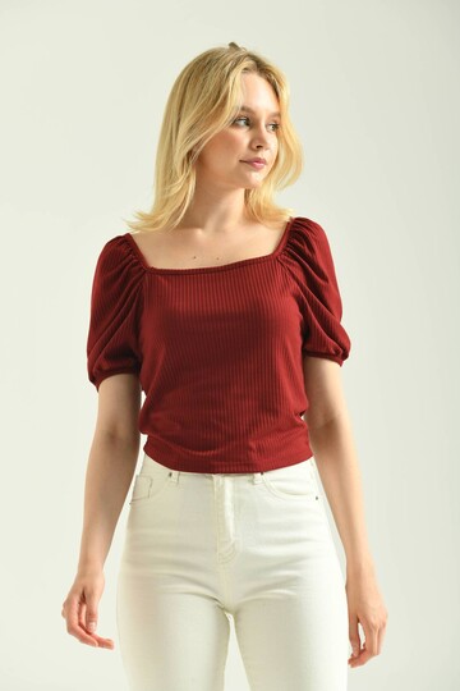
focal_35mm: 86
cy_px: 346
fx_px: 1648
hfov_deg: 15.9
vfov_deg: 23.6
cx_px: 230
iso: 125
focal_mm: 86
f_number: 5.6
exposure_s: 1/160
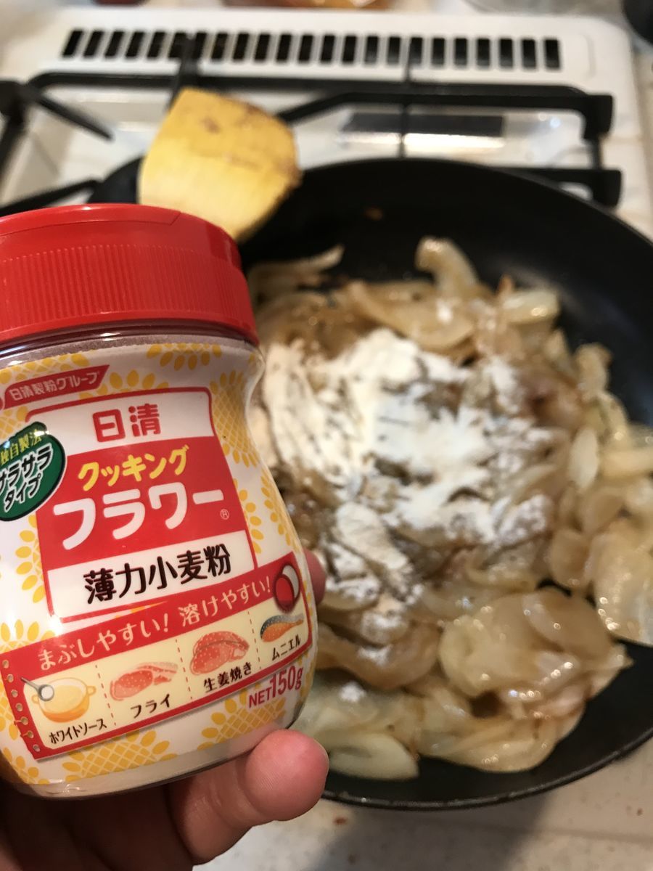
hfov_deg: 49.7
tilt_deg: -61.9
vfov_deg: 63.4
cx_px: 326
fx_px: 704
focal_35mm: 28
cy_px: 436
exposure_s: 1/17
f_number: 1.8
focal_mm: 3.99
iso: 50
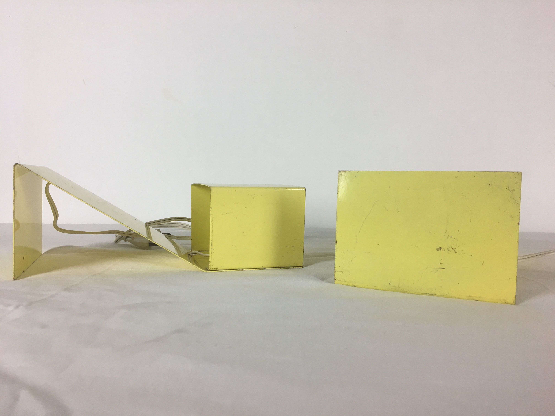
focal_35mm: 29
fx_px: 465
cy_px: 208
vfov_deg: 48.2
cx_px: 278
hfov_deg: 61.7
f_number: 2.2
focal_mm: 4.15
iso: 25
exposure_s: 1/33
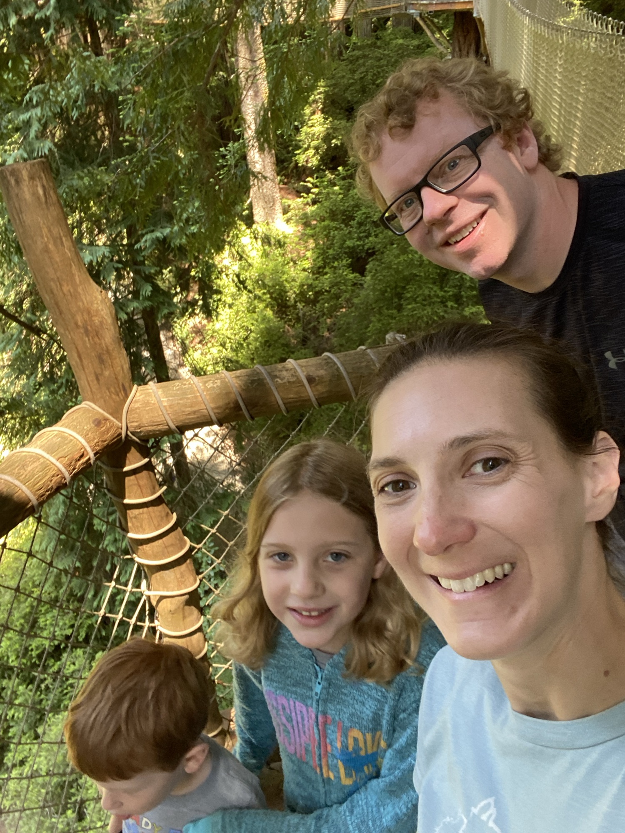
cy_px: 416
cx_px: 312
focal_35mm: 30
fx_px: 722
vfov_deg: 60.0
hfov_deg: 46.8
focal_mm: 2.71
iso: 125
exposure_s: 1/60
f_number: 2.2
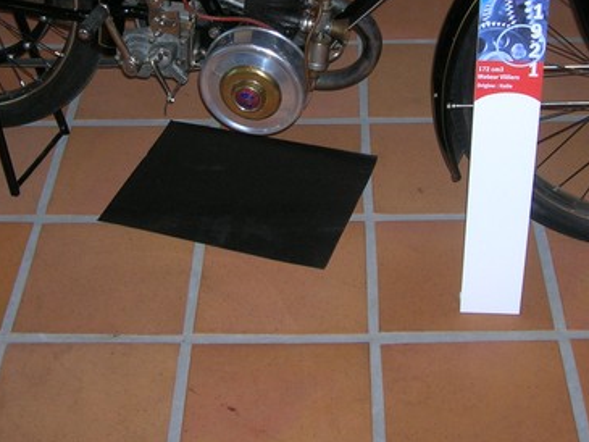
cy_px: 75
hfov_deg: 29.4
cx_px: 309
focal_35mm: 66
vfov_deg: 21.9
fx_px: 1123
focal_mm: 5.7
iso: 79
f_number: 2.9
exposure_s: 1/60.1
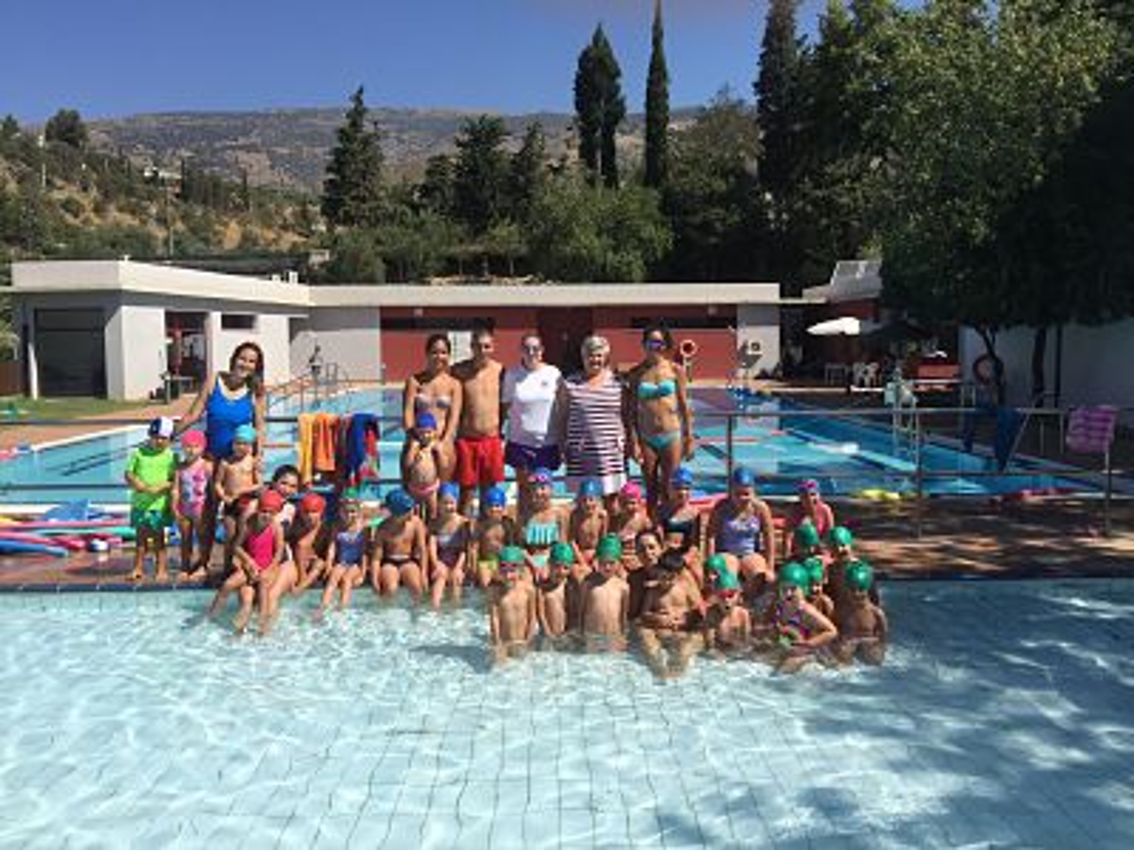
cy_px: 425
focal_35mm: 29
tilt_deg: -6.7
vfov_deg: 48.2
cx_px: 567
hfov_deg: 61.7
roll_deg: +1.0
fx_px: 950
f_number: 2.2
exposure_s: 1/3300
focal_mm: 4.15
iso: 32
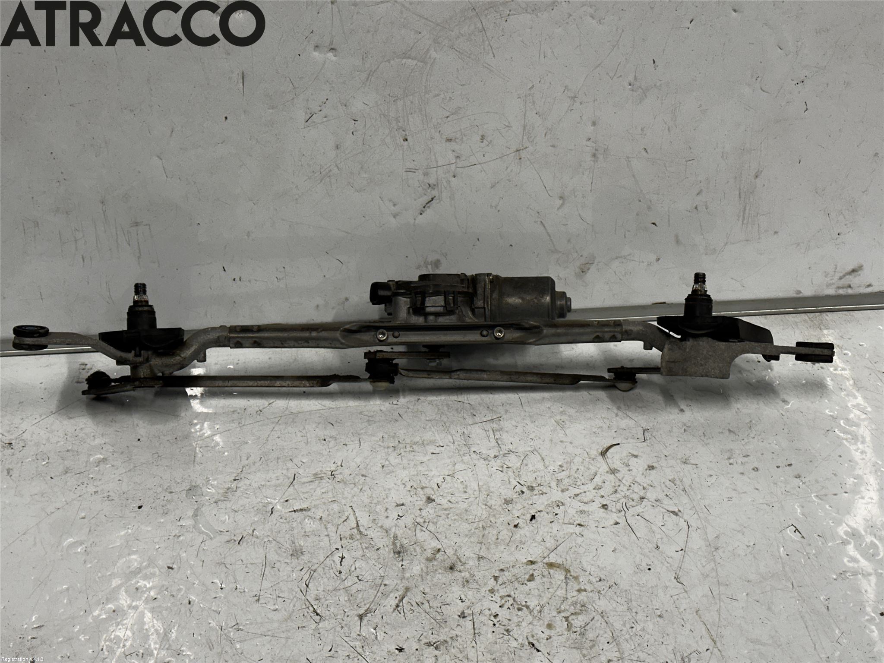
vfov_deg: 30.3
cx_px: 442
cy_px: 332
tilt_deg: -31.1
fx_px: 1226
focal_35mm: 48
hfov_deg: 39.7
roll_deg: +0.2
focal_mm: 6.86
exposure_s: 1/100
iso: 125
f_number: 1.78
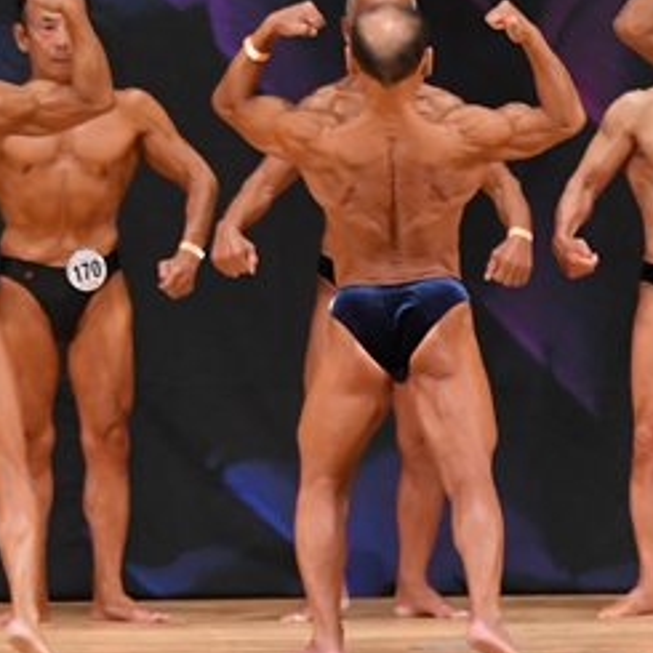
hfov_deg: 3.8
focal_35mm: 467
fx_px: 9967
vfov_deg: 3.8
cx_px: 582
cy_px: 229
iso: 4000
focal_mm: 116
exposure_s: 1/400
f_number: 5.6
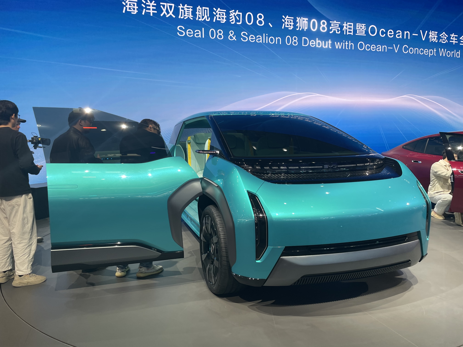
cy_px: 174
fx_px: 348
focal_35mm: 26
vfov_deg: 53.1
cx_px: 232
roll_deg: +1.7
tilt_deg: -5.1
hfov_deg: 67.3
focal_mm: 4.2
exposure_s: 1/120
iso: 50
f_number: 1.6
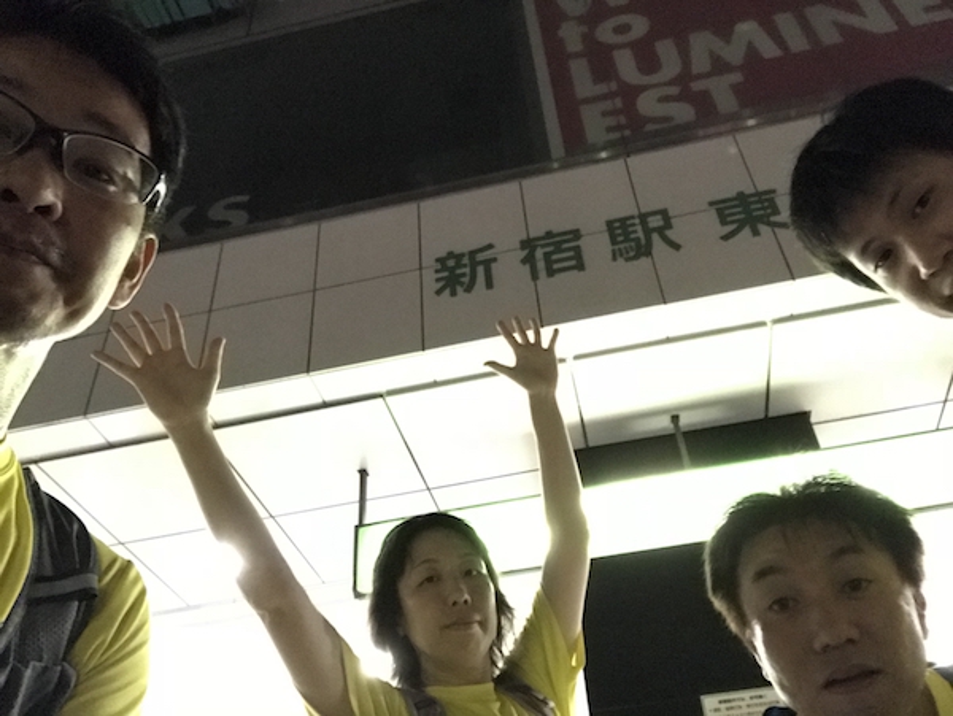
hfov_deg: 56.8
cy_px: 358
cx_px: 476
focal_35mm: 32
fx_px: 882
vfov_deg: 44.2
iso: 1600
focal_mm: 2.87
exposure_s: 1/17
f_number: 2.2
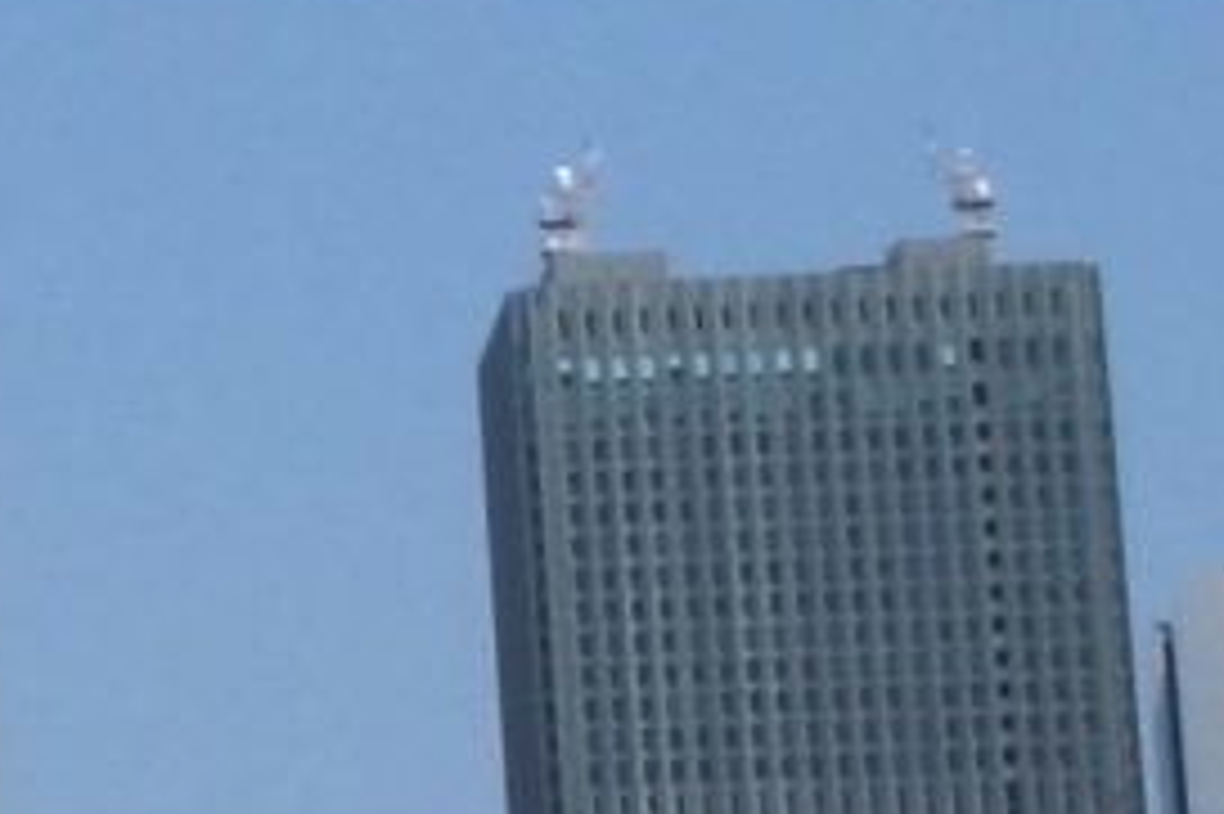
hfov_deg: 8.4
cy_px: 436
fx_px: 7713
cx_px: -1656
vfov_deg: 6.0
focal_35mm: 227
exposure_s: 1/800
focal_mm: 5.3
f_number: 3.7
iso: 100
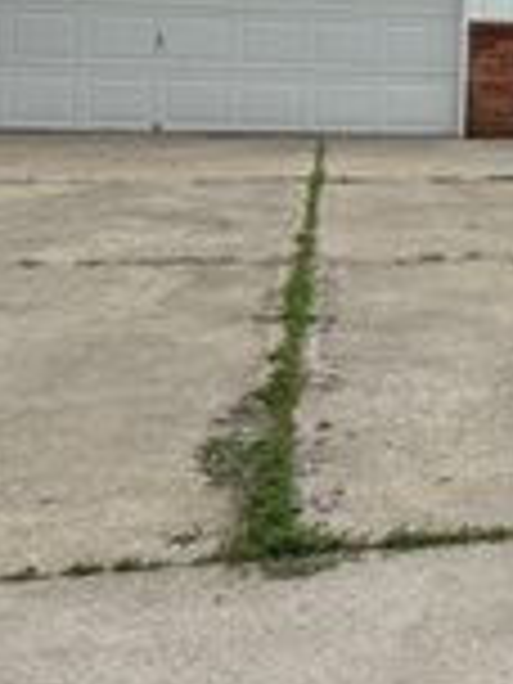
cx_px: 900
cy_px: 34
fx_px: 1561
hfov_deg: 16.0
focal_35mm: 79
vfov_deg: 23.9
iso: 80
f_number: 1.78
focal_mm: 6.76
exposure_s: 1/2907
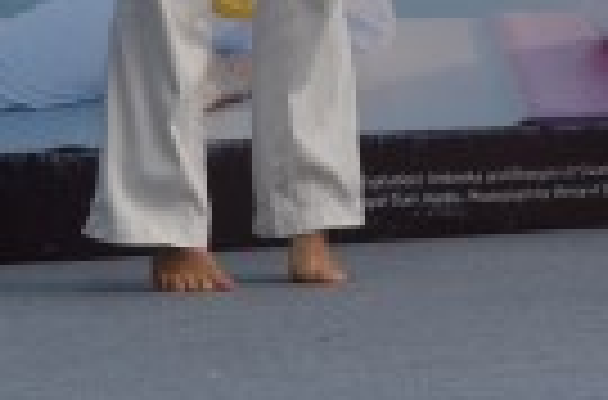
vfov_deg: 4.8
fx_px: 4611
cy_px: -629
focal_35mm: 274
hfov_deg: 7.5
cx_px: 660
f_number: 8
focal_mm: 34
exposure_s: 1/250
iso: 200
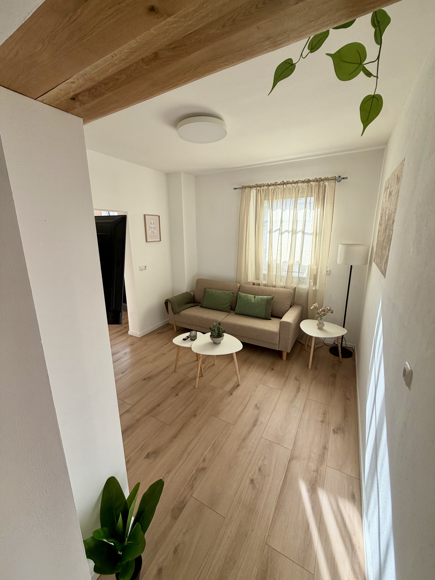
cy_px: 290
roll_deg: +0.1
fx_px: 235
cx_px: 218
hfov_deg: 85.7
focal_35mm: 14
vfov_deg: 102.1
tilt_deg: -14.3
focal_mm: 2.22
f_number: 2.2
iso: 64
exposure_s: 1/121
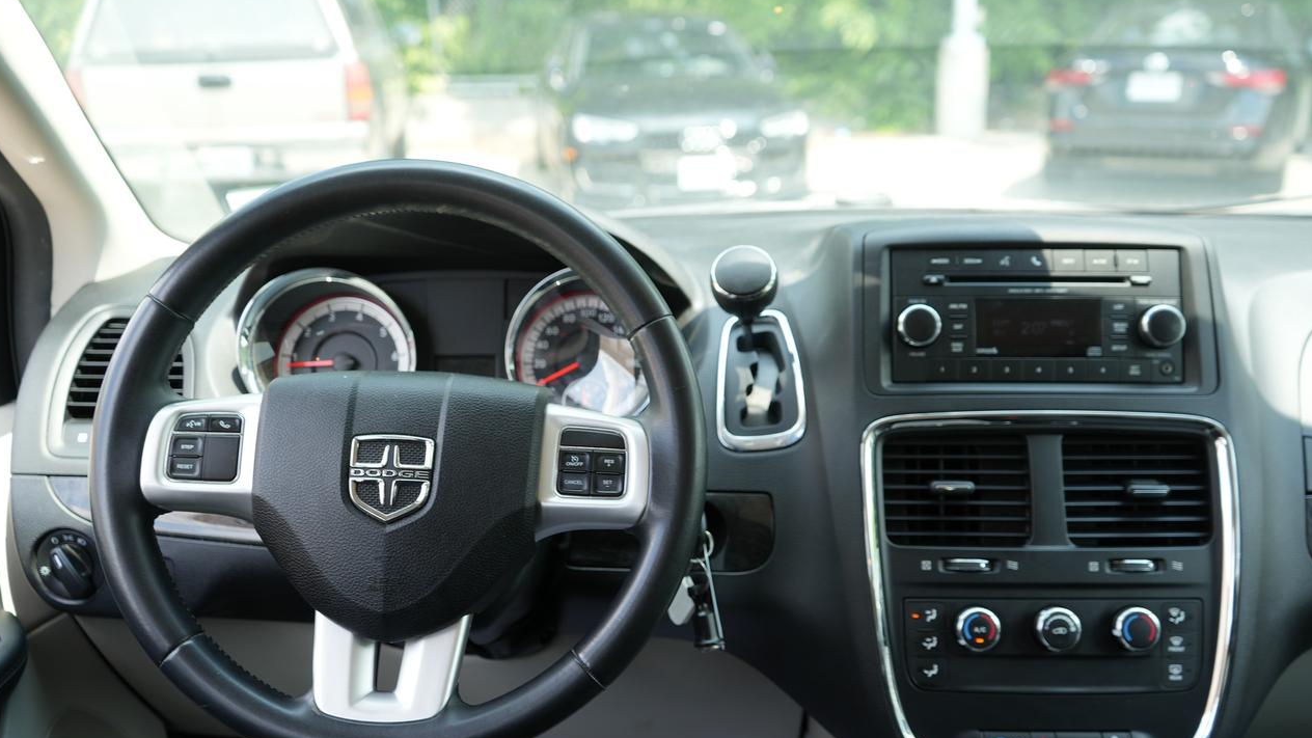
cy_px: 414
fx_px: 1218
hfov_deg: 56.6
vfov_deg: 33.7
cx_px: 652
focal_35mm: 35
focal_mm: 33
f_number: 4
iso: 100
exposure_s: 1/60
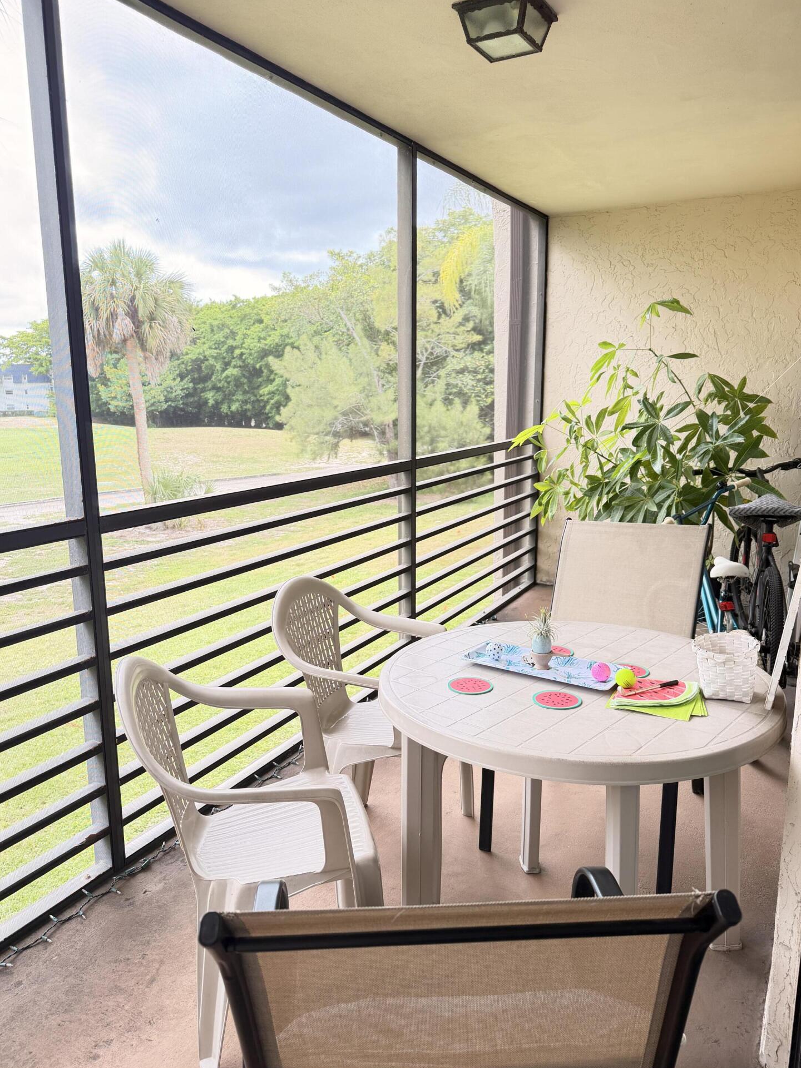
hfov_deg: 54.9
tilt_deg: -11.7
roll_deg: +0.8
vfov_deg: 69.4
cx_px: 390
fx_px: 771
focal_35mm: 25
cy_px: 537
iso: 80
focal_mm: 6.76
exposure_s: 1/171
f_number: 1.78
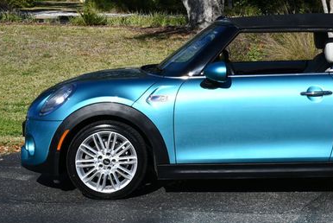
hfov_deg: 19.1
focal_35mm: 106
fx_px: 981
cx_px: 256
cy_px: 47
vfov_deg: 12.9
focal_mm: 32
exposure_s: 1/320
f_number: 9
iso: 100
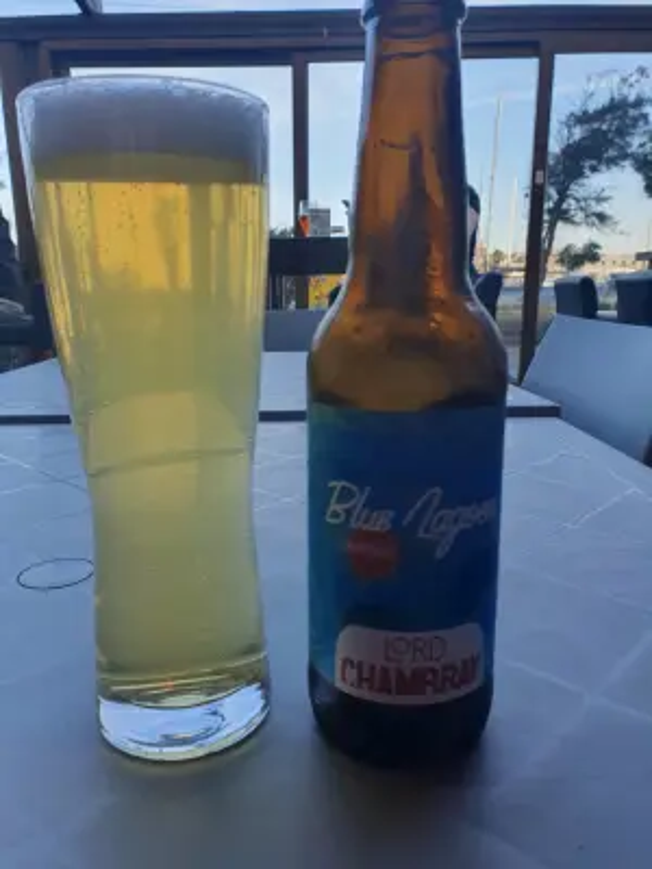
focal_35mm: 26
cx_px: 326
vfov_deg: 67.3
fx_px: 653
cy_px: 434
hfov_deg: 53.1
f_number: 2.4
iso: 50
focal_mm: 4.32
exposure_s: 1/324
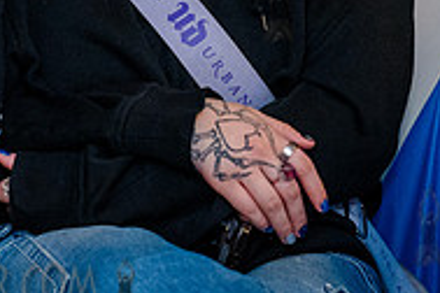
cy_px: -112
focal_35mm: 172
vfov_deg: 7.9
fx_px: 2102
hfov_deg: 11.8
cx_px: -23
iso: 6400
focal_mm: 56
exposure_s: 1/320
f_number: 3.5
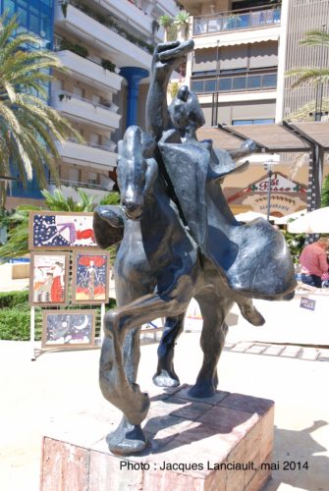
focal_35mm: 38
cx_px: 164
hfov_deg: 35.6
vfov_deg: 51.2
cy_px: 246
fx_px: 512
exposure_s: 1/160
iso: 100
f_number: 6.3
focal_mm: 25
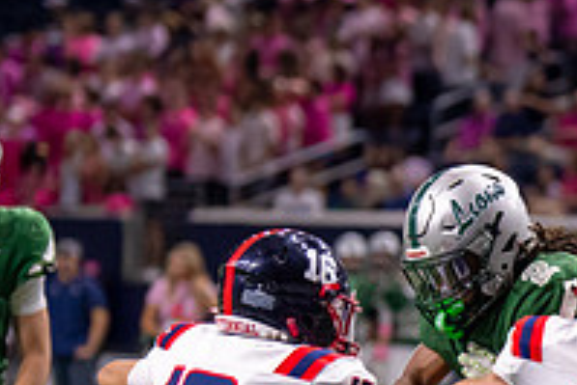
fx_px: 8003
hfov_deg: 4.1
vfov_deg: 2.8
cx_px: 729
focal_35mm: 499
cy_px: 429
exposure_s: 1/1000
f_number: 2.8
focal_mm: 118
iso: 2500
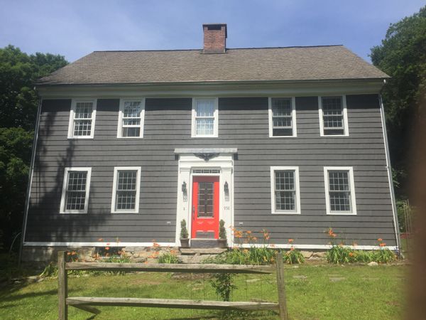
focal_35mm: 29
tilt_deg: +14.2
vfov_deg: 48.2
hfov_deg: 61.7
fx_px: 357
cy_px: 160
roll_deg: -2.6
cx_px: 213
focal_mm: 4.15
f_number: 2.2
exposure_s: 1/2198
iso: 32
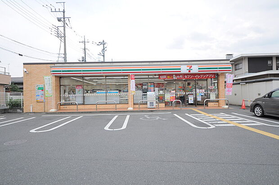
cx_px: 140
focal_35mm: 21
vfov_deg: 59.3
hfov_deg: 81.3
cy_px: 92
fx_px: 162
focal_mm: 14
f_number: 5.6
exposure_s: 1/125
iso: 220
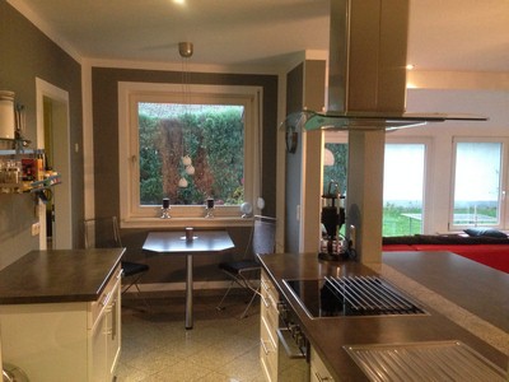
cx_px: 254
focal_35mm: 33
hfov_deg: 55.4
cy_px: 191
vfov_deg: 42.9
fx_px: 485
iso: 400
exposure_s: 1/20
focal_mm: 4.12
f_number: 2.4
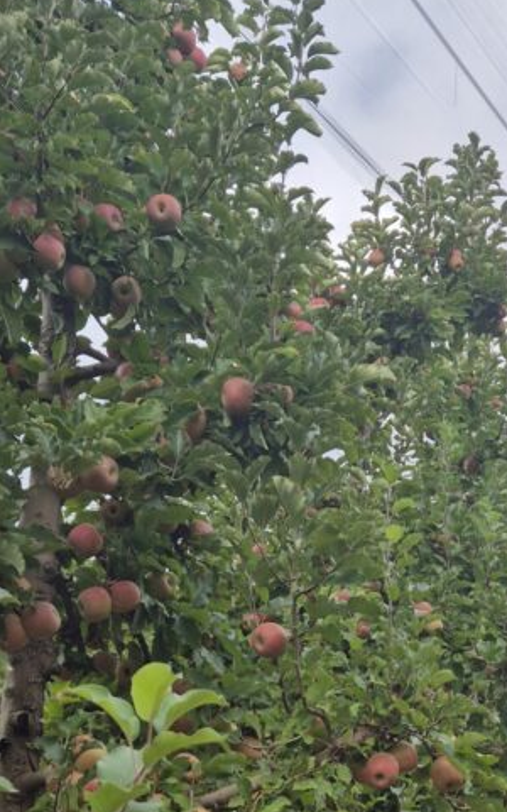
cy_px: 736
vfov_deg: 36.4
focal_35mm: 52
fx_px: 1150
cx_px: 350
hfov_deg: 24.7
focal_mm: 5.4
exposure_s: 1/932
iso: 25
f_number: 1.8
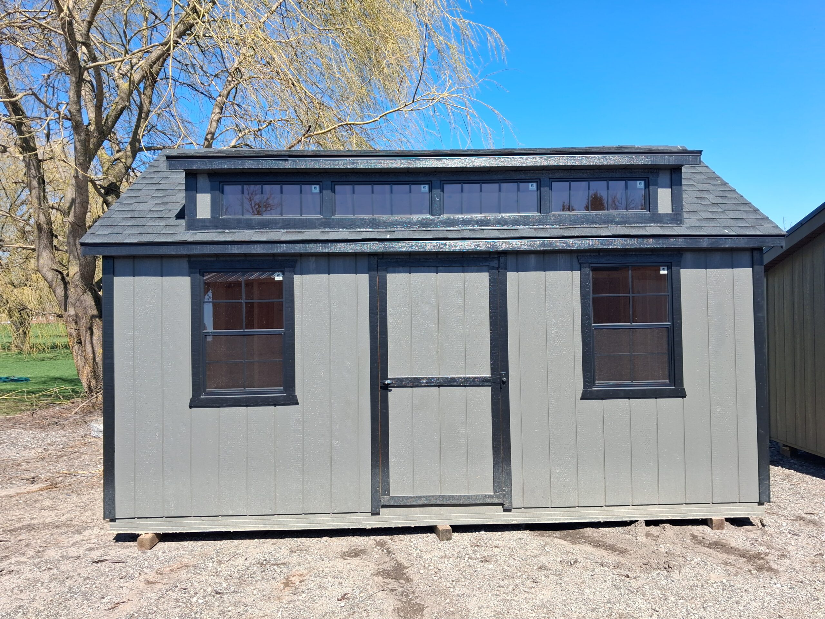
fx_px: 643
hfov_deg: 65.3
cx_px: 412
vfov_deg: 51.4
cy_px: 310
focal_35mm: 27
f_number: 1.8
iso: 25
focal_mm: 4
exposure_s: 1/333
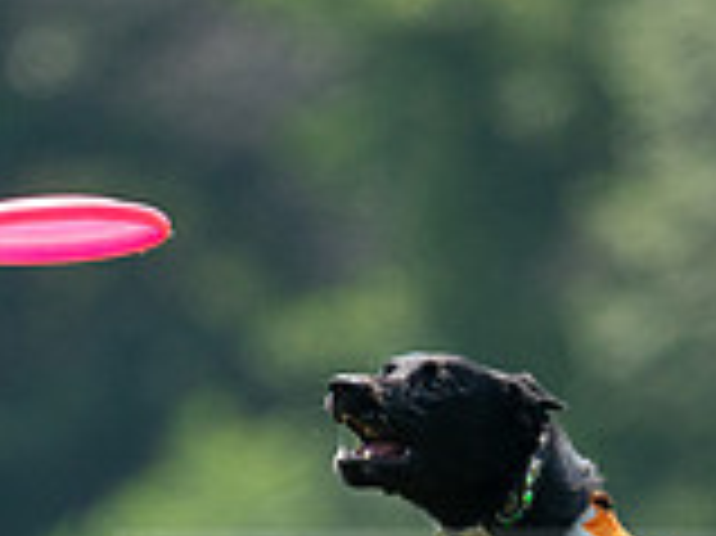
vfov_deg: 0.7
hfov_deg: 0.9
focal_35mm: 2110
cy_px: 754
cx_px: 545
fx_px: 43610
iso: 2000
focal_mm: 600
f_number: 6.3
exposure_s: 1/4000
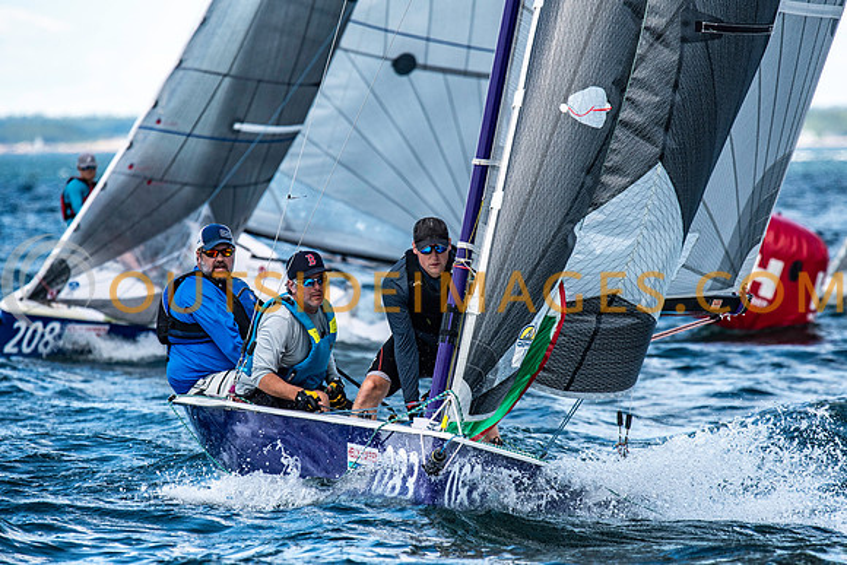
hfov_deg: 4.6
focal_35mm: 450
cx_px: 424
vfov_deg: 3.1
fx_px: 10589
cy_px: 282
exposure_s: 1/3200
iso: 500
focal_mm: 300
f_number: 5
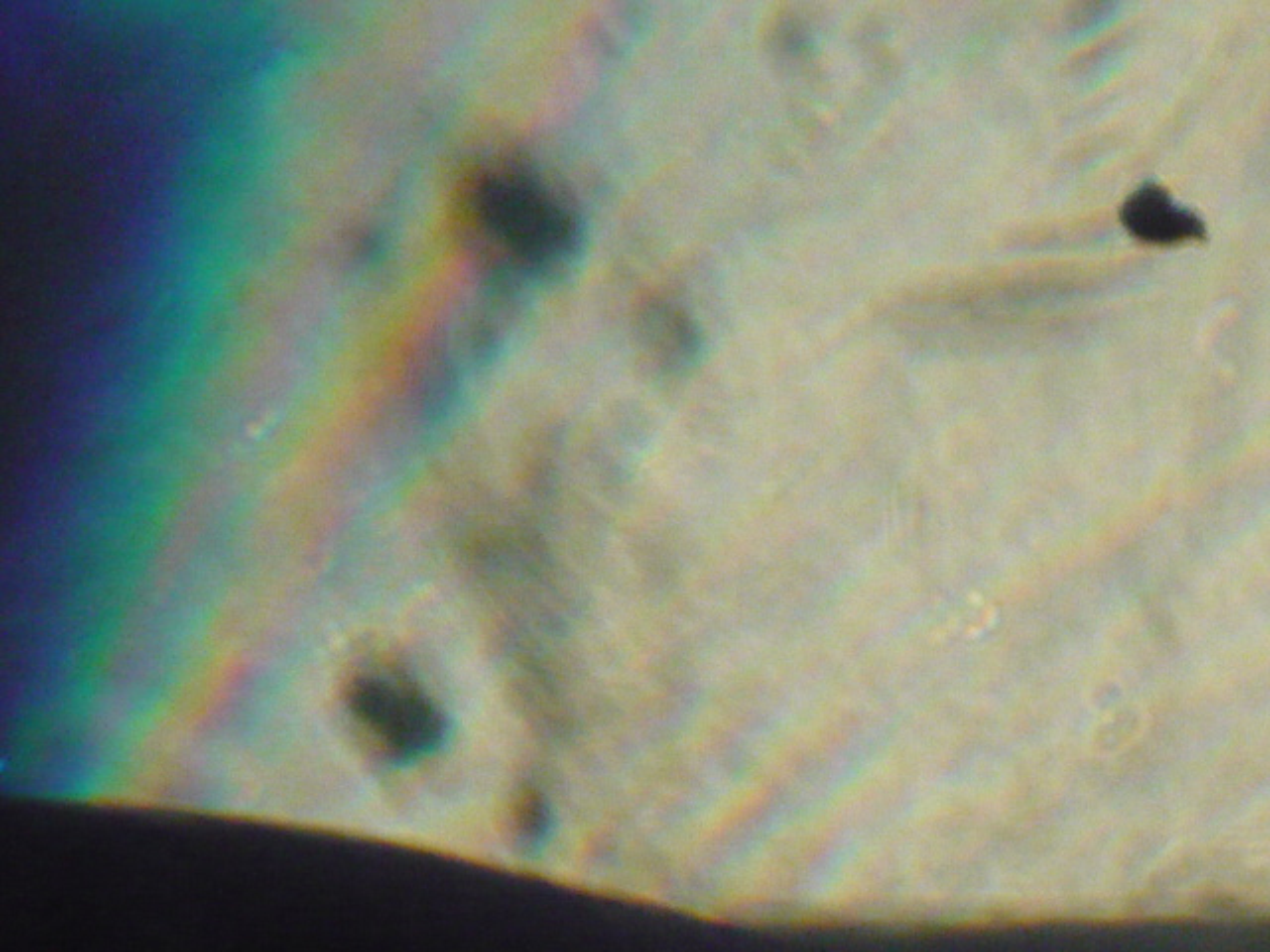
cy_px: 476
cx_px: 635
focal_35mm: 144
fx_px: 5283
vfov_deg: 10.3
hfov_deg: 13.7
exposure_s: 1/60
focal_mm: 17.4
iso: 800
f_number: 5
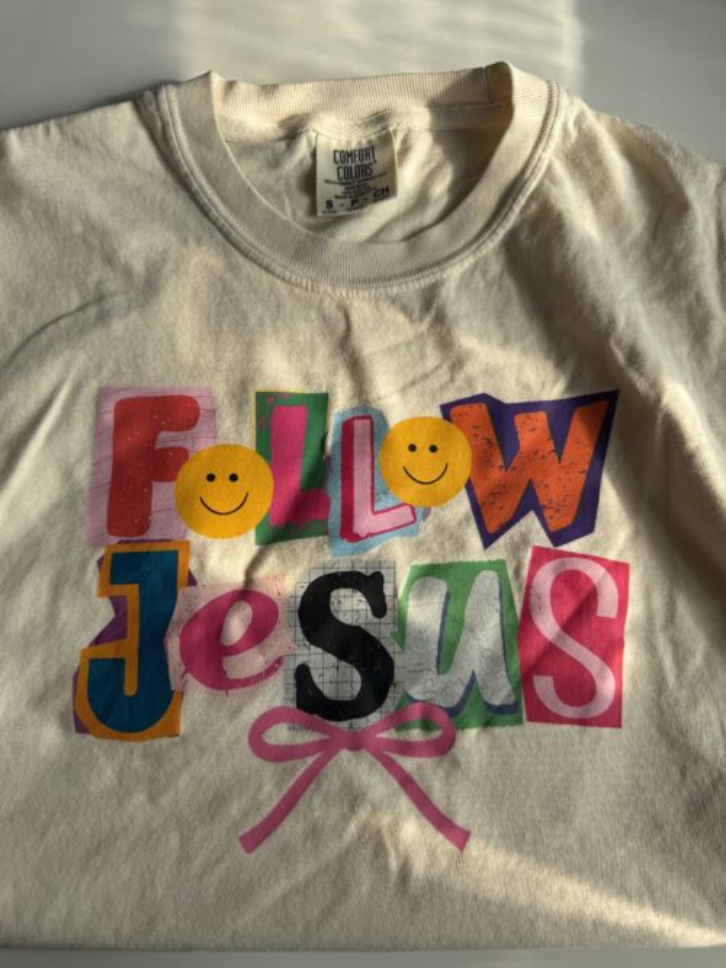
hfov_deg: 56.8
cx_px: 363
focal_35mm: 24
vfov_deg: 71.6
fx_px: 671
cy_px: 484
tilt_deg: -80.8
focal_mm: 6.76
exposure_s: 1/1488
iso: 80
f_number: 1.78
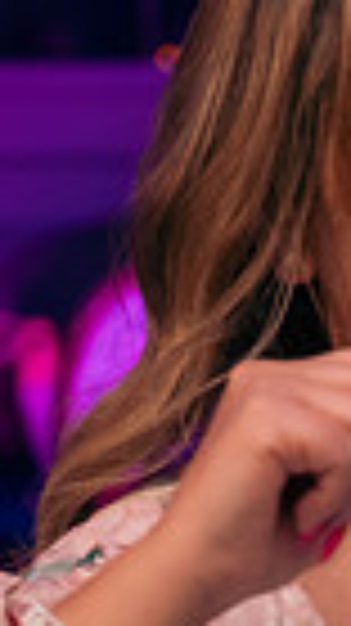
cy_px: 547
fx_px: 3630
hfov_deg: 5.5
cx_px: 621
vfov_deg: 9.8
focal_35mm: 219
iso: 800
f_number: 3.5
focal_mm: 50
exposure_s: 1/160
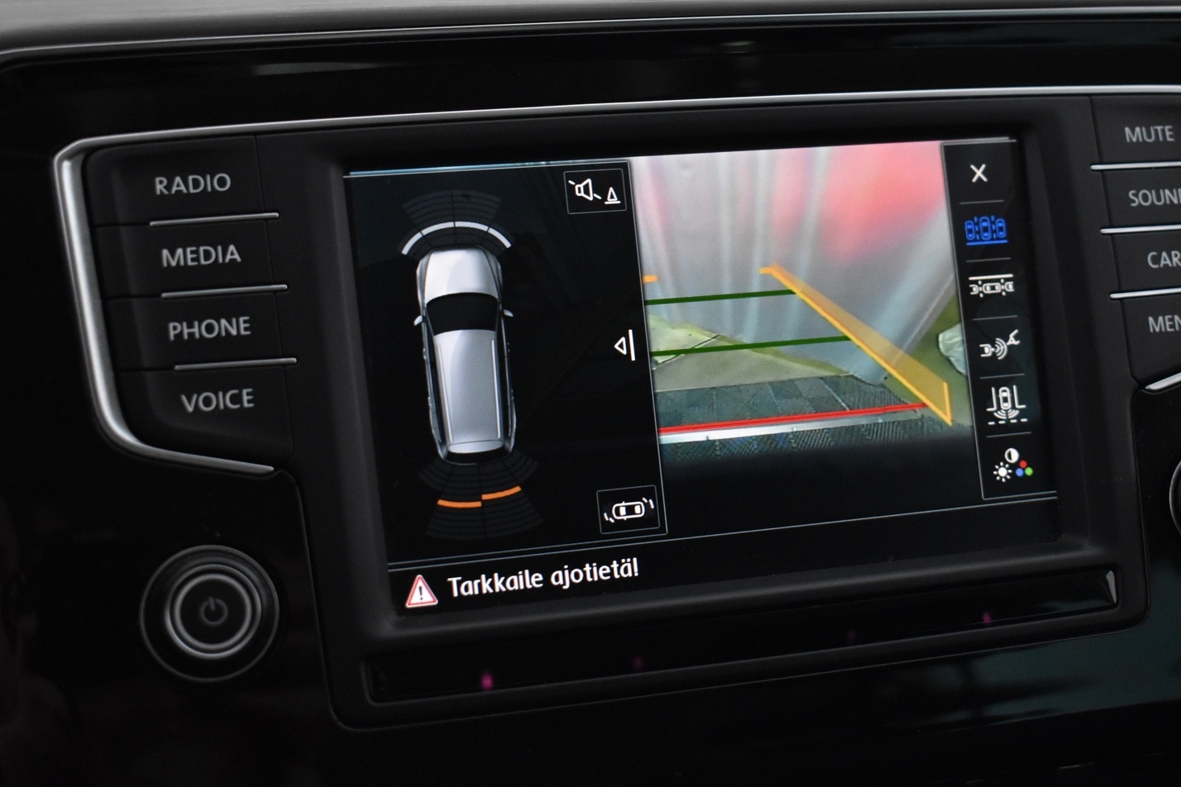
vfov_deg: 22.8
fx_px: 1954
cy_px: 387
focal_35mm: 60
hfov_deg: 33.6
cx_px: 651
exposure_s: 1/50
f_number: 4.5
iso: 3200
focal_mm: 35
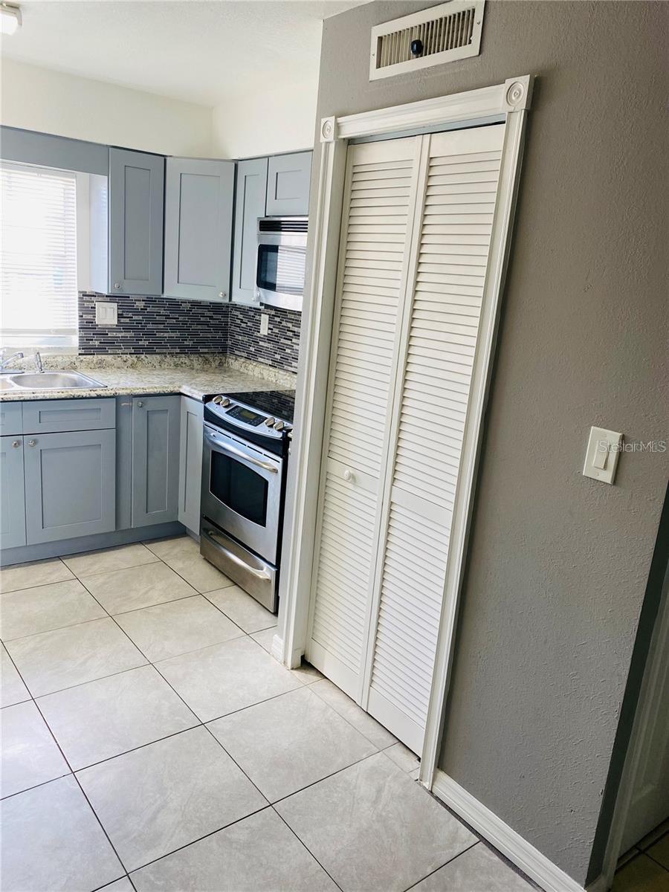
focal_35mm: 26
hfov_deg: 53.1
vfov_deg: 67.3
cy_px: 446
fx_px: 670
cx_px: 334
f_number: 1.8
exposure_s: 1/120
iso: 100
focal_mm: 4.25
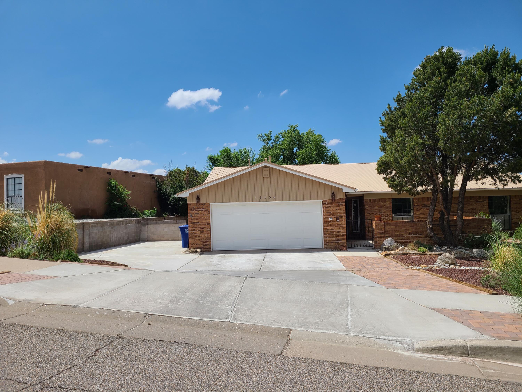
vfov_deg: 53.1
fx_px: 392
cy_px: 196
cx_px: 261
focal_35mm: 26
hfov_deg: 67.3
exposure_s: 1/3608
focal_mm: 5.4
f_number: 1.8
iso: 40
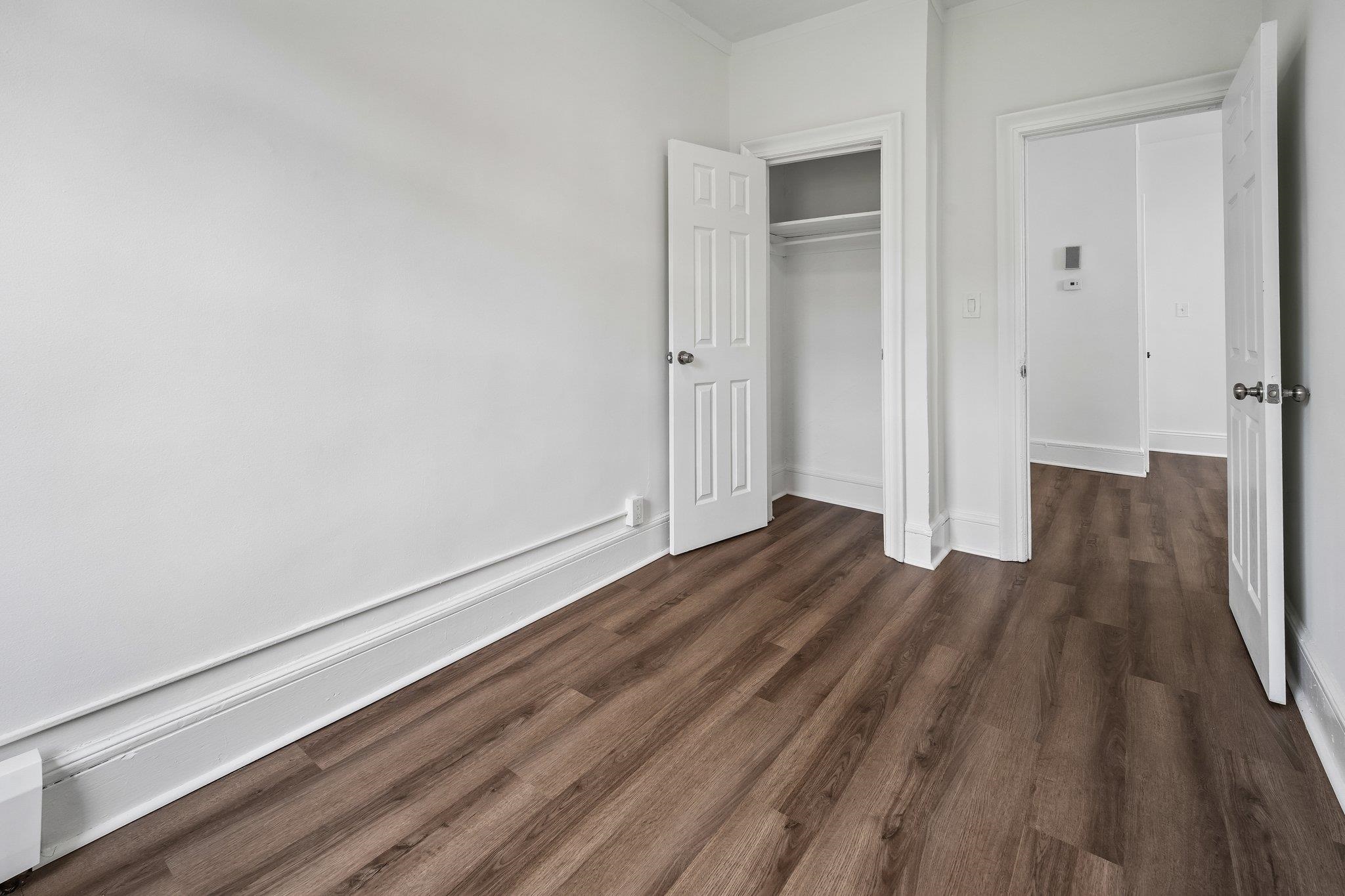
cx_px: 672
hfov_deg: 104.3
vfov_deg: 81.2
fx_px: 523
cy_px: 448
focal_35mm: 14
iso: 200
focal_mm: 14
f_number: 7.1
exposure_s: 1/60
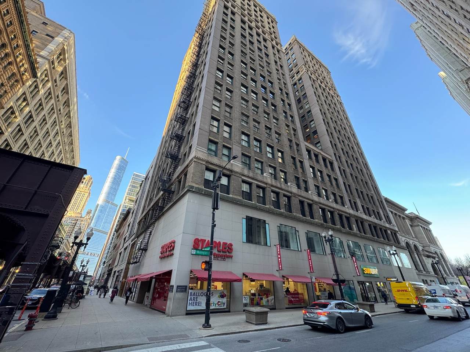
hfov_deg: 102.1
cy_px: 176
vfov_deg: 85.7
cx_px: 235
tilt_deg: +31.2
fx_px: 190
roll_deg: -1.0
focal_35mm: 14
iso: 125
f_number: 2.2
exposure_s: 1/99
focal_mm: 2.22
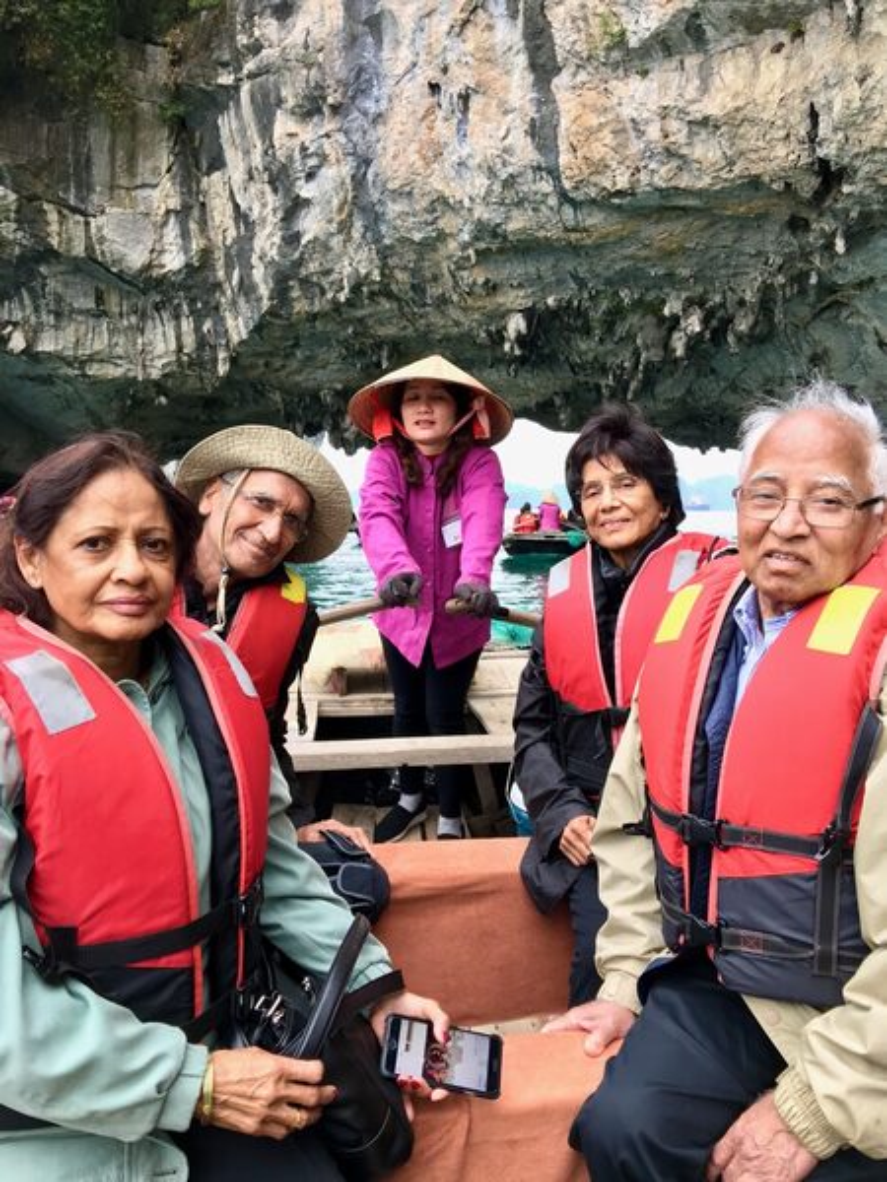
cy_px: 591
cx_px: 444
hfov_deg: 48.2
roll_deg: -0.8
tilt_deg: -4.2
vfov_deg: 61.7
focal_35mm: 29
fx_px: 991
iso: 40
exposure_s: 1/100
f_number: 2.2
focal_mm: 4.15
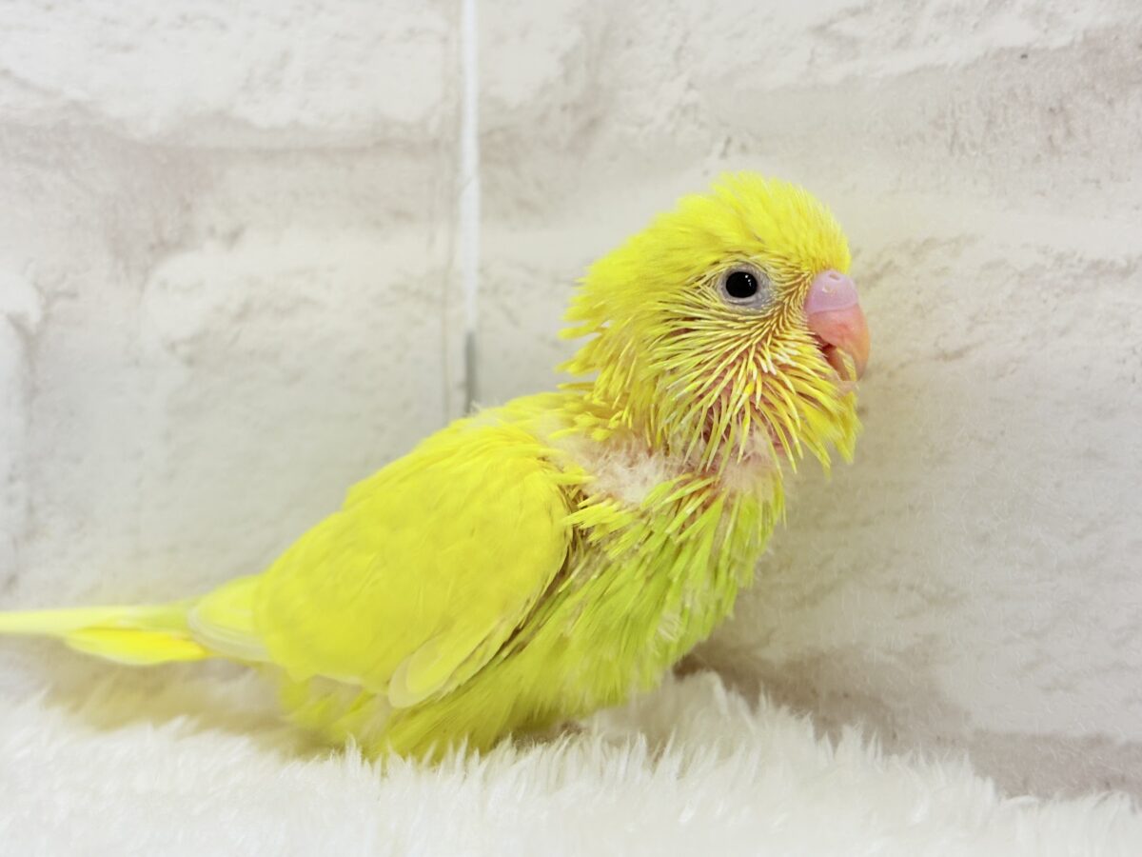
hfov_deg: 36.8
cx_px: 571
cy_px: 428
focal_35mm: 52
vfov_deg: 28.0
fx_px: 1716
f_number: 1.6
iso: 80
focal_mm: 5.96
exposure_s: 1/100
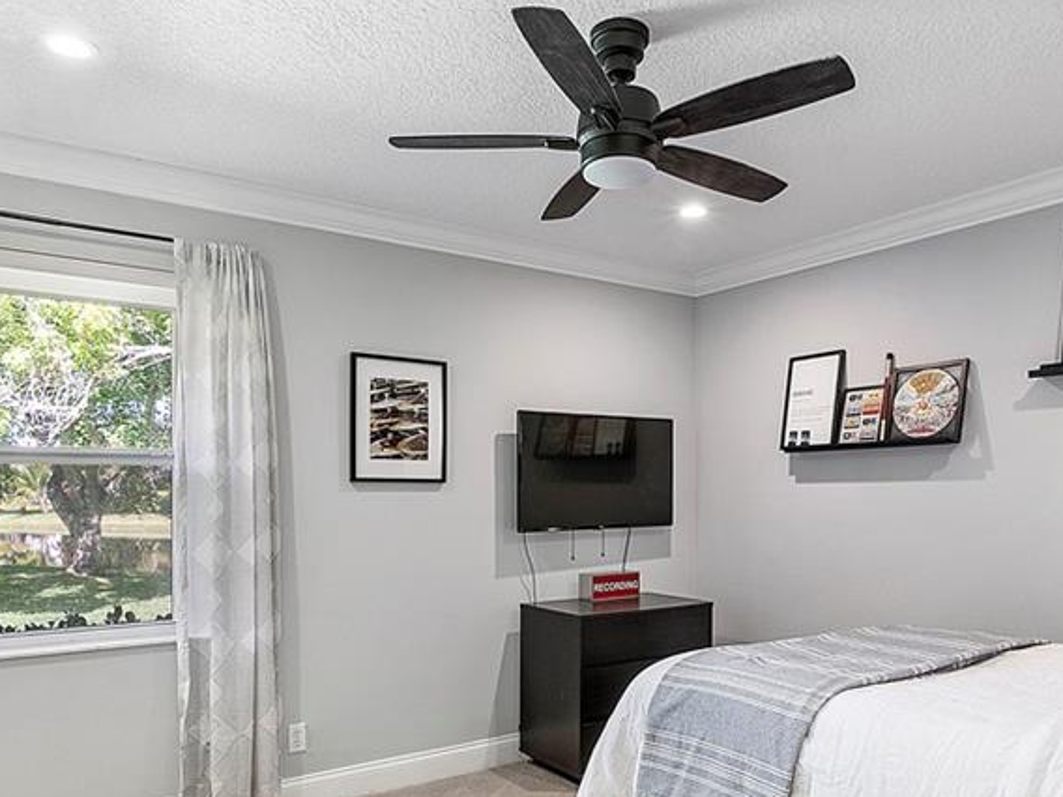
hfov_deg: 67.2
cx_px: 578
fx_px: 798
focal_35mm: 26
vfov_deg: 52.5
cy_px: 500
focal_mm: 10
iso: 160
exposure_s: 1/2.5
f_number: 11
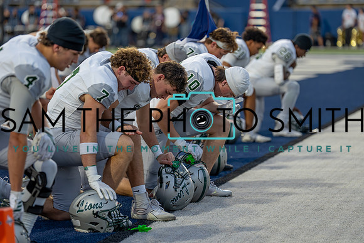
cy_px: 110
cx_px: 168
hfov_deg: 12.6
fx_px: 1648
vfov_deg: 8.4
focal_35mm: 163
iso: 1250
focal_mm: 145
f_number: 2.8
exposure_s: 1/1600
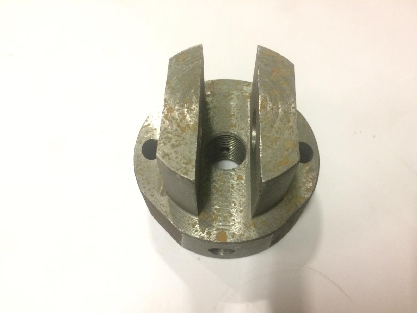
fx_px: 349
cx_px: 208
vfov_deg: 48.2
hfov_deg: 61.7
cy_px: 156
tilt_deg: -61.7
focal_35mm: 29
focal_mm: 4.15
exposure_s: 1/25
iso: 320
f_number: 2.2
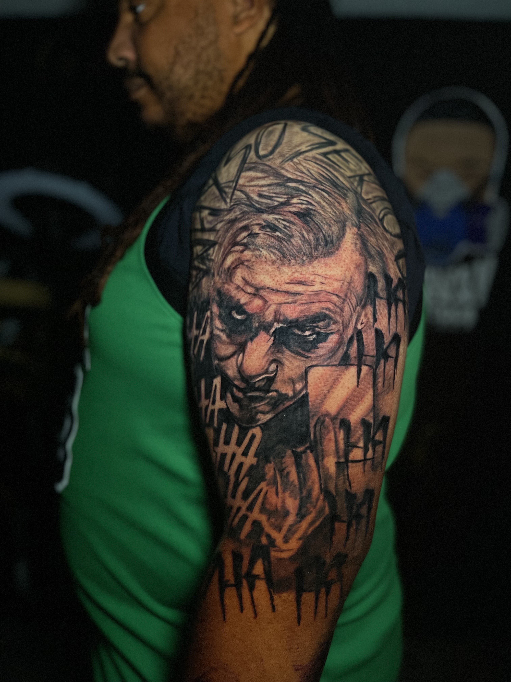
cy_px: 341
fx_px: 512
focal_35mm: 26
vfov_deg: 67.3
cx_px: 256
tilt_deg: -9.3
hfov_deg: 53.1
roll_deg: -1.9
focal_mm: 5.1
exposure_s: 1/59
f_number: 1.6
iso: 320
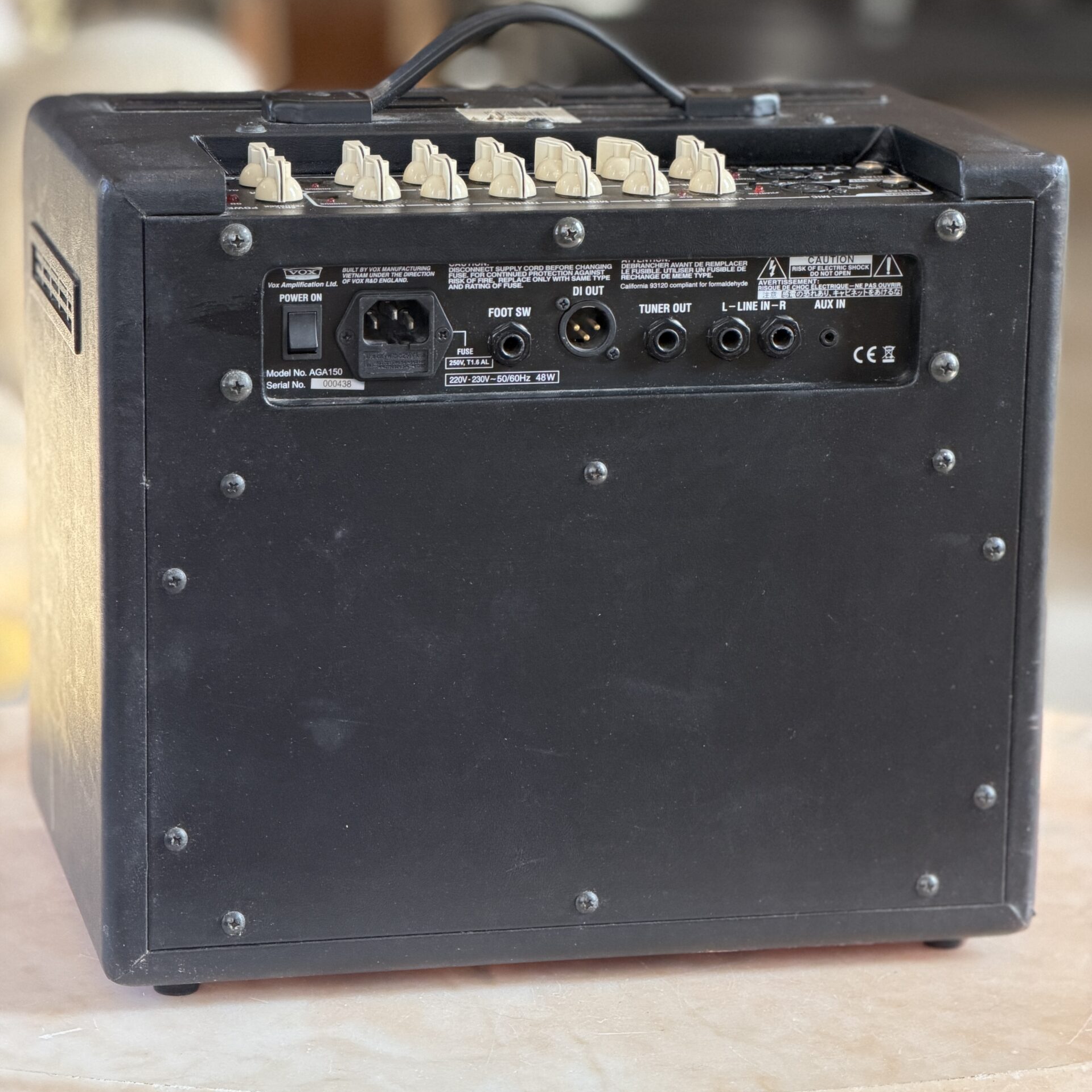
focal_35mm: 118
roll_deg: -1.3
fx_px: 4211
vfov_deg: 14.8
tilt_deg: -14.3
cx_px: 546
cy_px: 552
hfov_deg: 14.8
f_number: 2.8
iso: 400
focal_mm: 16.89
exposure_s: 1/115
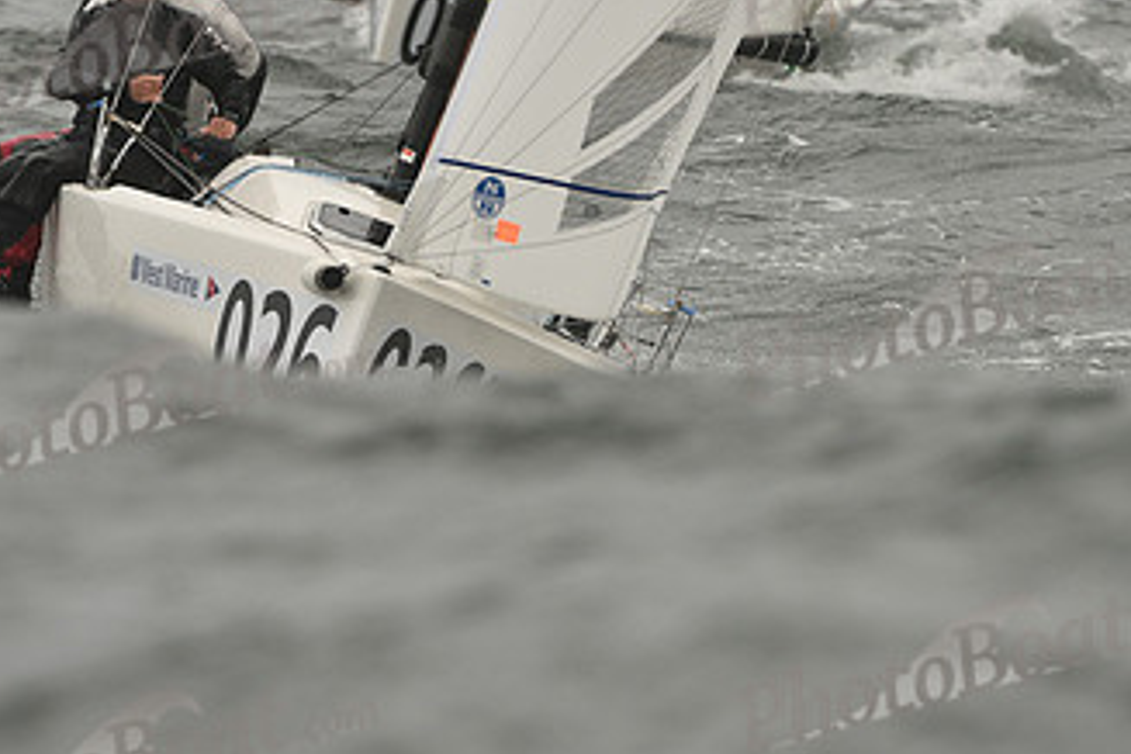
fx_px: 20074
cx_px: 560
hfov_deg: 3.2
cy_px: 182
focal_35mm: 639
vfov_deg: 2.2
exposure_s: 1/1000
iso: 400
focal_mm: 360
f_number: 5.6
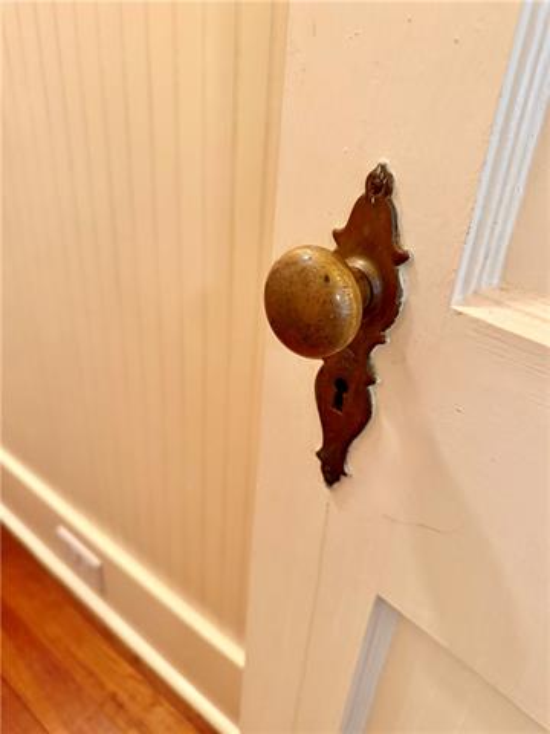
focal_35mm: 24
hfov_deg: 56.8
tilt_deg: -29.8
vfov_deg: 71.6
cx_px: 275
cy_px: 367
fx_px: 508
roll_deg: -4.0
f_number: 1.78
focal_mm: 6.76
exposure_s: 1/60
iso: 640
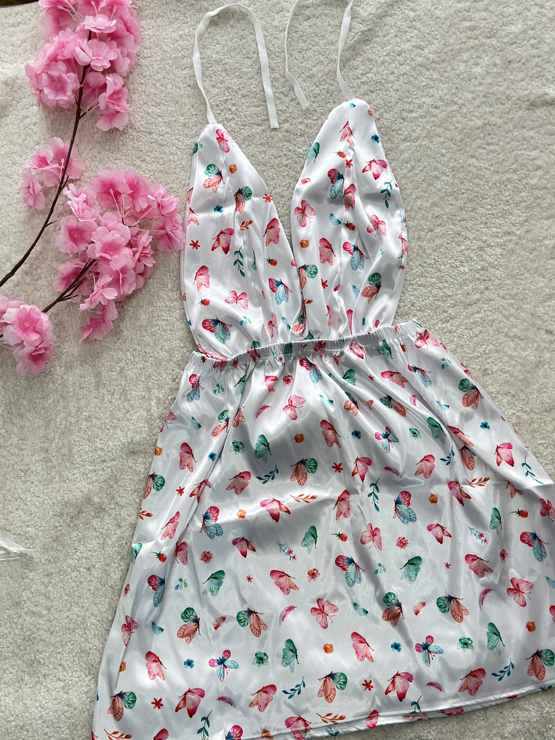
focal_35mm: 48
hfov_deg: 30.3
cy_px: 370
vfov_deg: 39.7
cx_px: 278
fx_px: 1026
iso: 125
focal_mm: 6.86
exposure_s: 1/90
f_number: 1.78
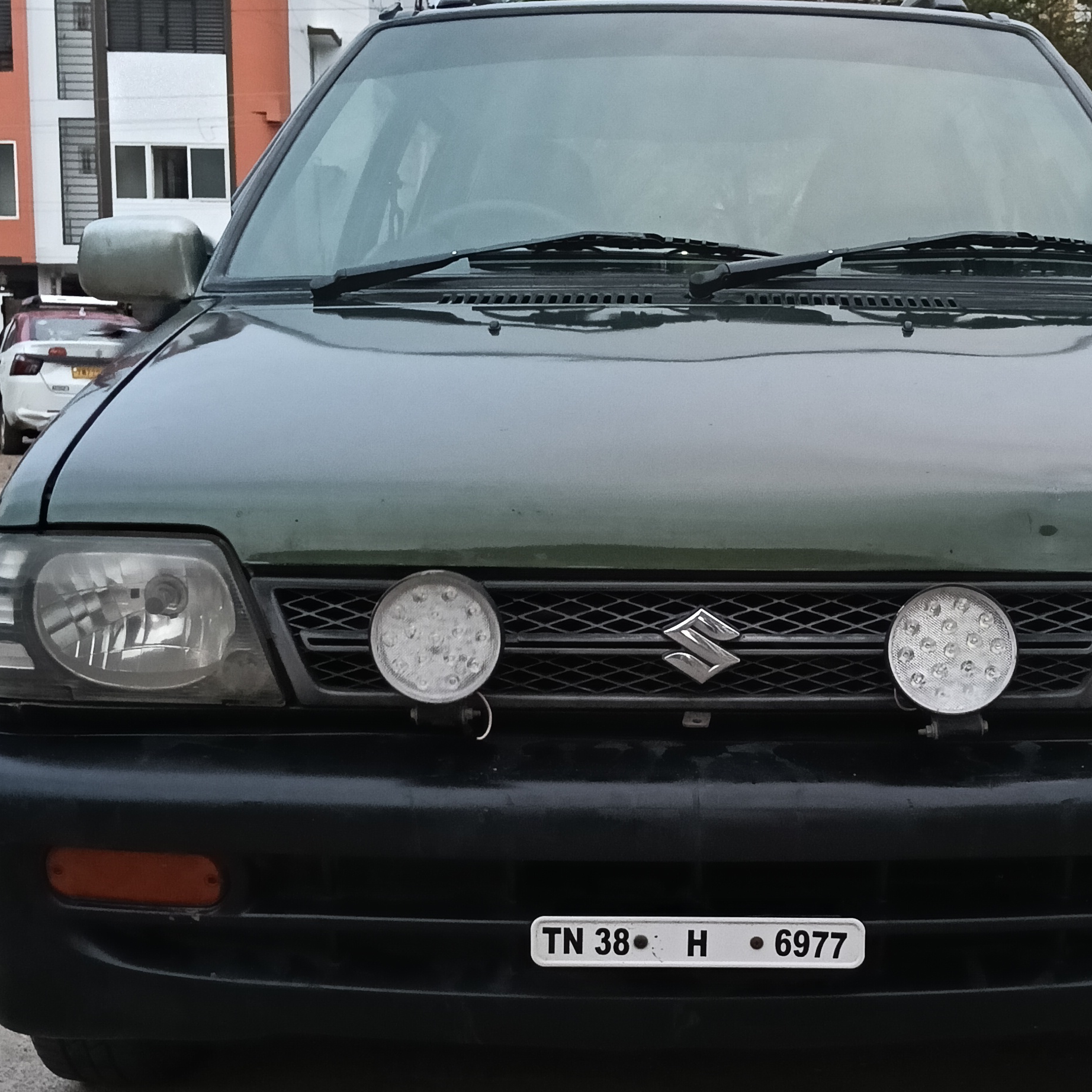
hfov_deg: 32.0
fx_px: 1892
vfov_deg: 32.1
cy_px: 668
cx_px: 718
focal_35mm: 53
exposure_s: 1/33.3
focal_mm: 3.98
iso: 500
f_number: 1.8
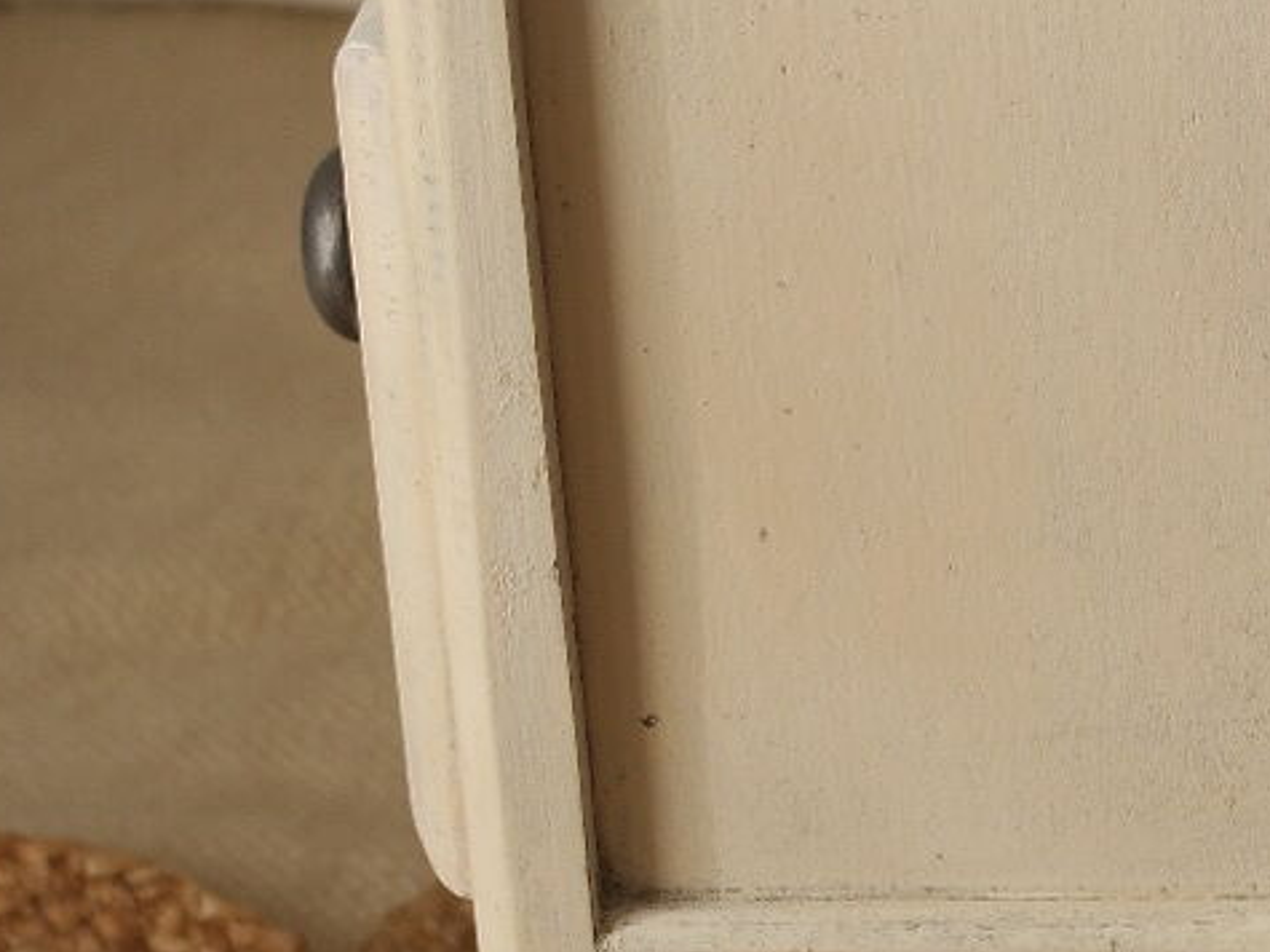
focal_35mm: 161
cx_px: 1503
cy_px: 78
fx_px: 5905
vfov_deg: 9.2
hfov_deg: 12.0
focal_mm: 30
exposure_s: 1/30
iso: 100
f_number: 5.6
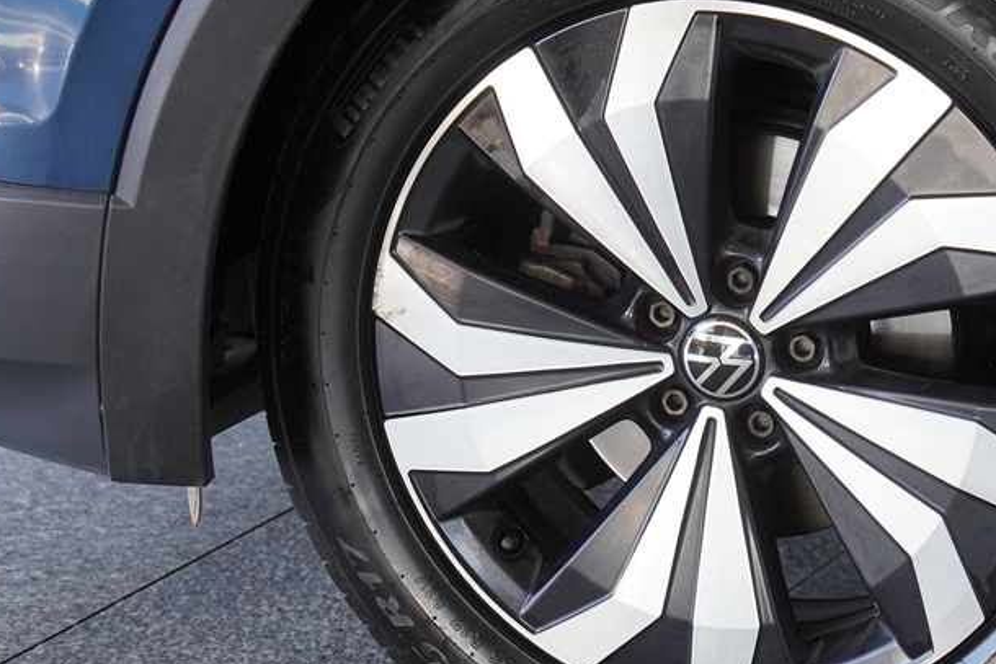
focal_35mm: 141
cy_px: 314
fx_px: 3902
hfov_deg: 14.5
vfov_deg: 9.7
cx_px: 686
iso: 640
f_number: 4
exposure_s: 1/160
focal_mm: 56
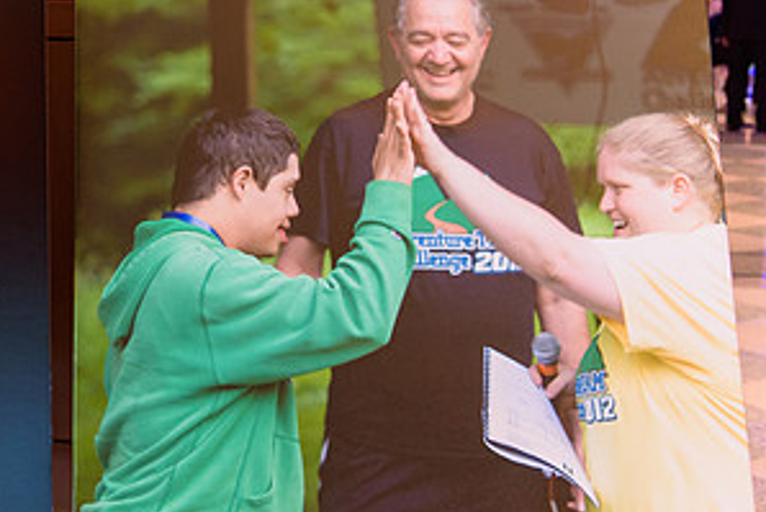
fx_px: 1575
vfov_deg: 18.4
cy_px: 202
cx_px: 116
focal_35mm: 74
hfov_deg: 26.6
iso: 1600
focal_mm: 38
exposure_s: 1/50
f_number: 3.2
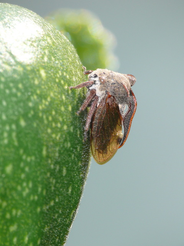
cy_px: 123
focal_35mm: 359
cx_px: 92
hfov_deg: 4.1
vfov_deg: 5.5
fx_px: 2544
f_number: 10
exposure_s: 1/50
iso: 200
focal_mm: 75.9
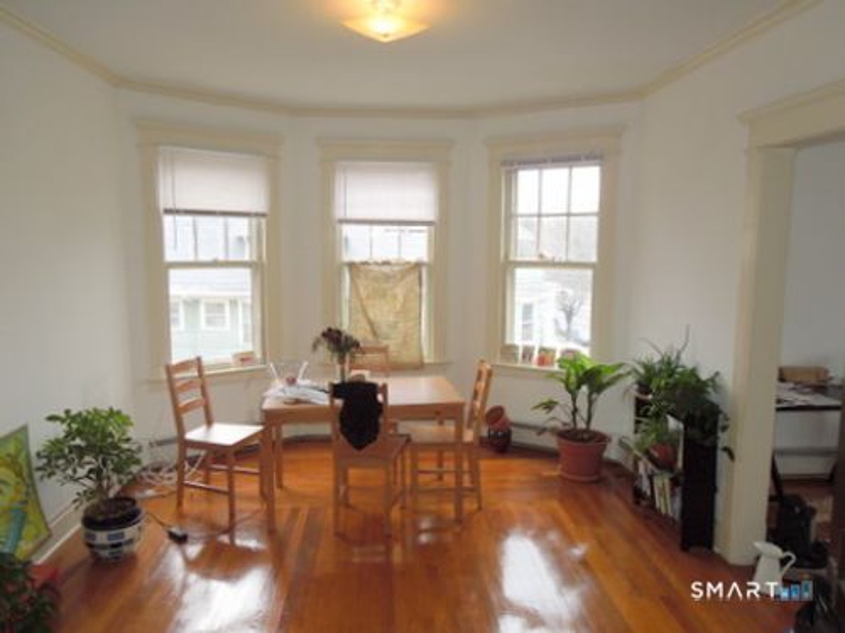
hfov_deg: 69.4
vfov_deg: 54.9
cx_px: 422
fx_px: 610
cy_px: 316
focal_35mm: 25
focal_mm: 4.5
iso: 100
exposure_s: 1/100
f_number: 3.3
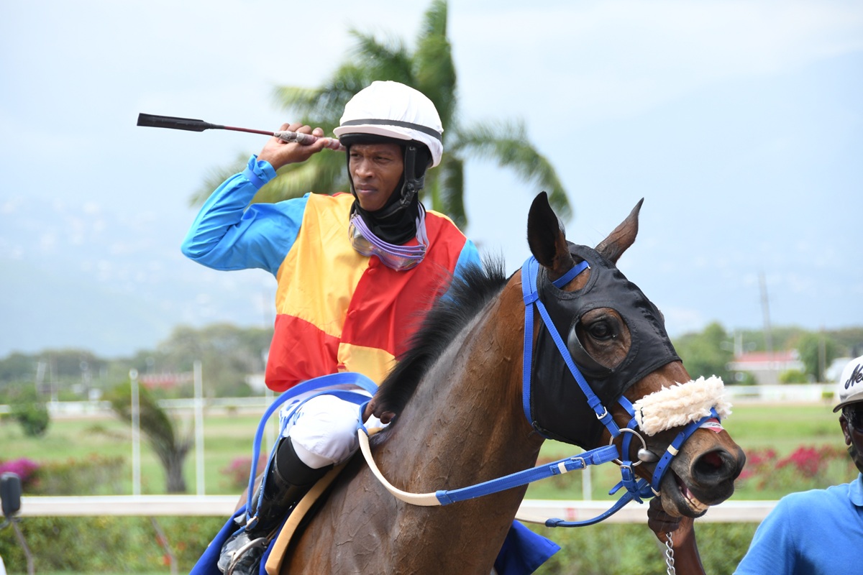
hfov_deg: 12.2
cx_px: 432
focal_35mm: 168
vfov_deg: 8.2
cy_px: 288
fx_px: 4027
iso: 400
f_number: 5.6
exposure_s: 1/1000
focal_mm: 112
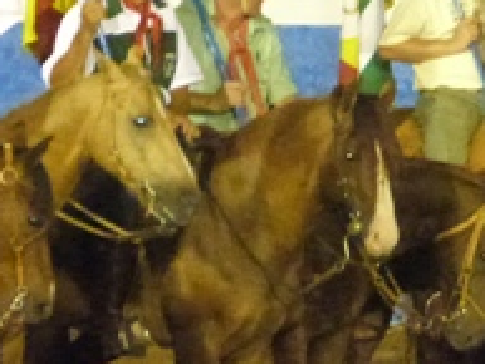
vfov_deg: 2.7
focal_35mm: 544
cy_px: 3
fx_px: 7627
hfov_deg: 3.6
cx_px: 797
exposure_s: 1/60
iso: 1600
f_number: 3.7
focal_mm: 29.5
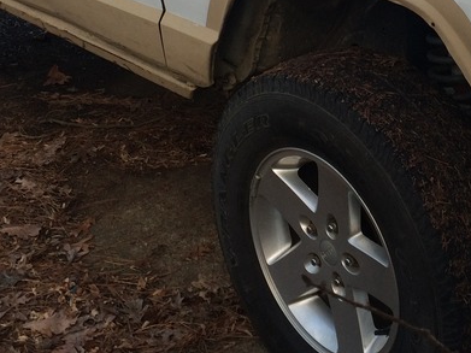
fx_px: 1034
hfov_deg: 25.4
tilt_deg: -19.0
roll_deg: +1.9
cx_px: 346
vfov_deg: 18.7
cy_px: -31
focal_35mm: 76
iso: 32
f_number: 2.2
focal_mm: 4.15
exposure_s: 1/60
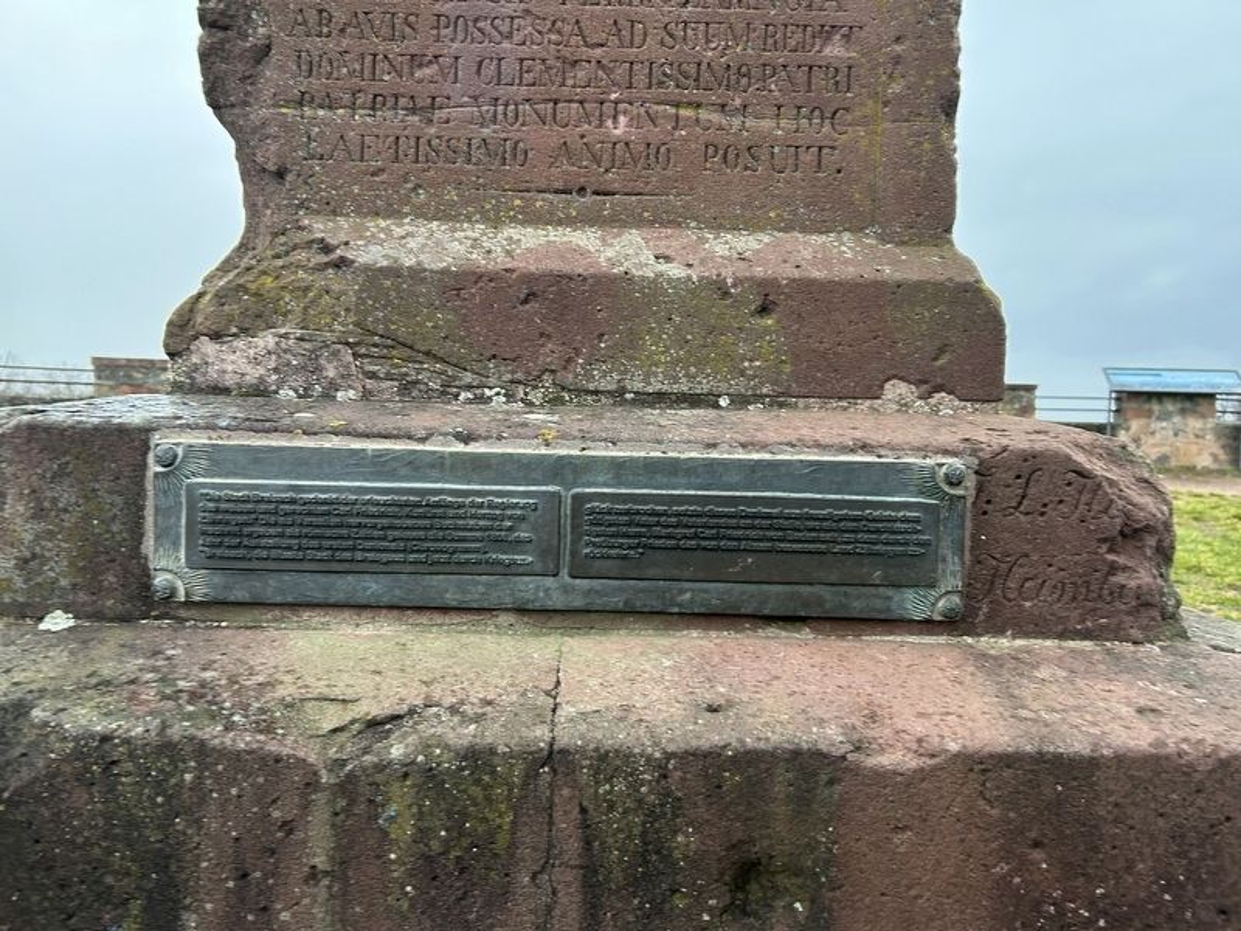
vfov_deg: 53.1
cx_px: 620
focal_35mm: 26
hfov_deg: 67.3
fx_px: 932
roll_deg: -2.3
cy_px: 466
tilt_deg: -1.3
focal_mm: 5.7
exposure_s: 1/60
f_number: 1.5
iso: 160
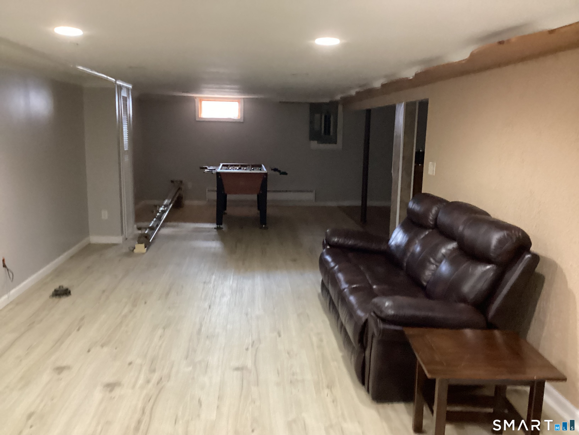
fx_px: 519
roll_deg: +0.0
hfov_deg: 58.4
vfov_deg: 45.4
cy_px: 218
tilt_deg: -11.4
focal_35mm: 31
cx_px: 290
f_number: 2.4
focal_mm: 3.3
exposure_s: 1/30
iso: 500
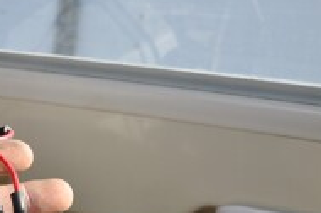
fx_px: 650
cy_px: 223
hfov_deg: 26.6
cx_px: 19
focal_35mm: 73
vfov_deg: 18.0
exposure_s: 1/200
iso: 200
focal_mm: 22
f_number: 6.3
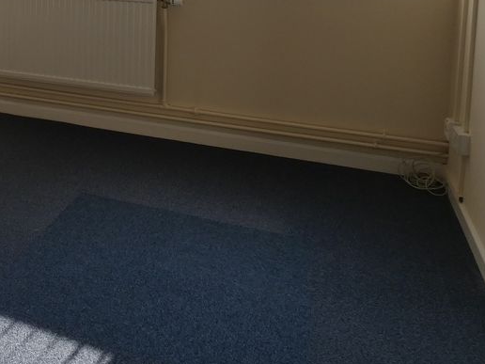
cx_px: -6
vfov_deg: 30.9
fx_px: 602
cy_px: -7
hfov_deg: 38.6
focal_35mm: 43
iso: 80
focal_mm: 3.6
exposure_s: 1/250
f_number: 2.8
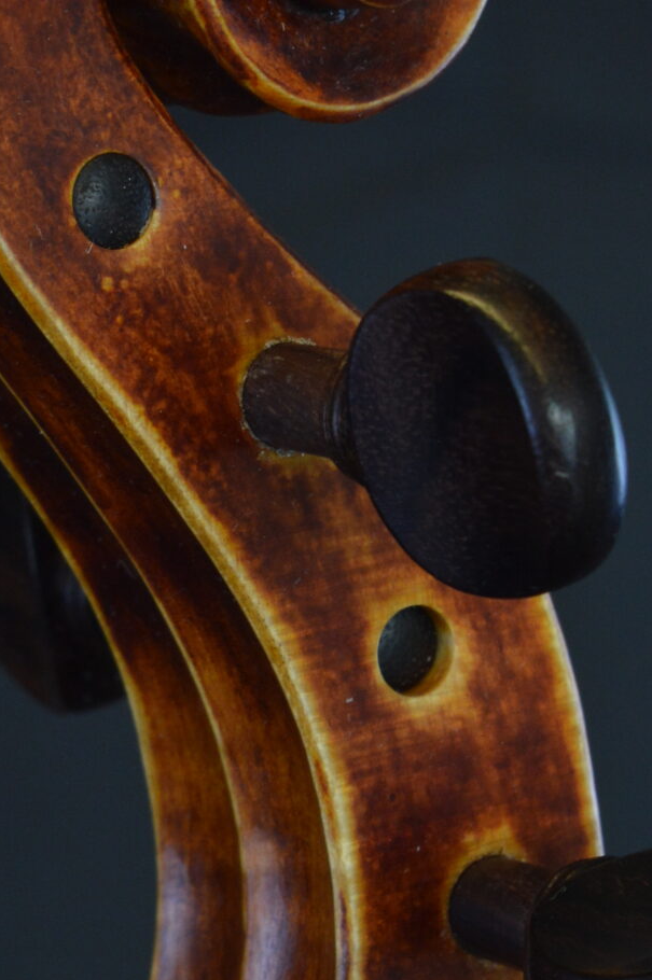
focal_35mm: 211
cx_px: 225
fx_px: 5743
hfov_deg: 6.5
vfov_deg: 9.8
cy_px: 534
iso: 400
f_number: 9
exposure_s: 1/80
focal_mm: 50
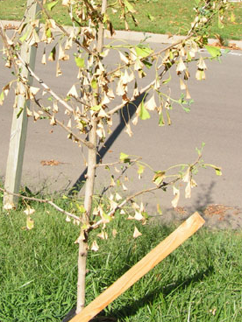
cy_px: 74
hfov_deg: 23.6
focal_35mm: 62
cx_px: 115
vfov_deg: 30.6
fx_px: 578
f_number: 5.6
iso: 50
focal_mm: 6.3
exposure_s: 1/250
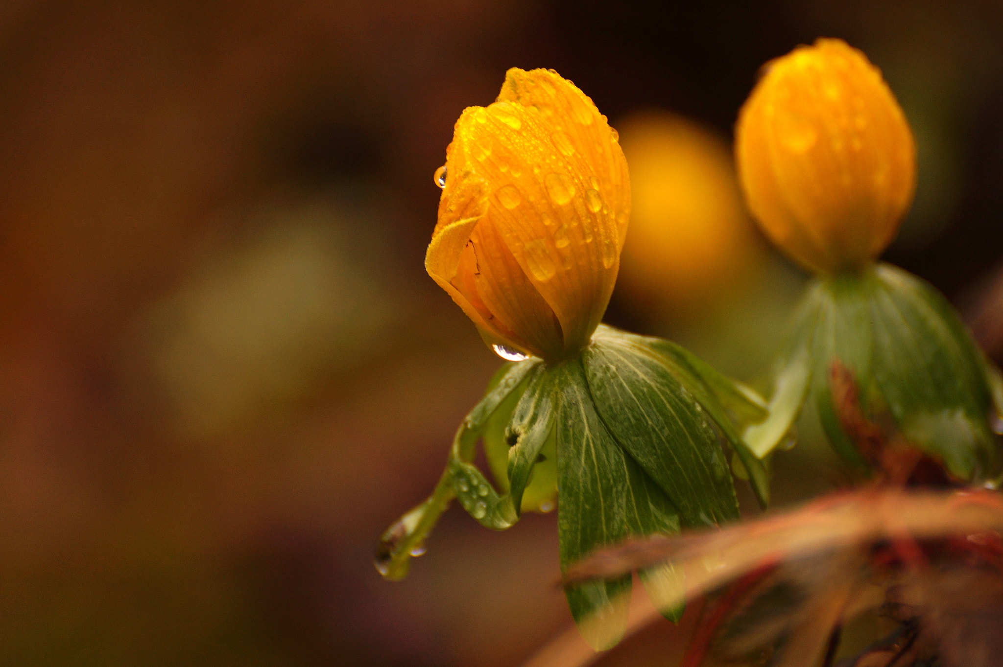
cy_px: 334
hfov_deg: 4.6
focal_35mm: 450
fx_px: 12530
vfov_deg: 3.1
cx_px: 502
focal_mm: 300
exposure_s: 1/160
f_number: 5.6
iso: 200
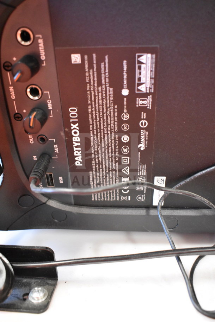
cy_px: 161
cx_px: 108
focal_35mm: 33
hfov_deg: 40.0
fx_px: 296
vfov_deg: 57.2
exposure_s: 1/30
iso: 5000
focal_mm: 22
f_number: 3.8
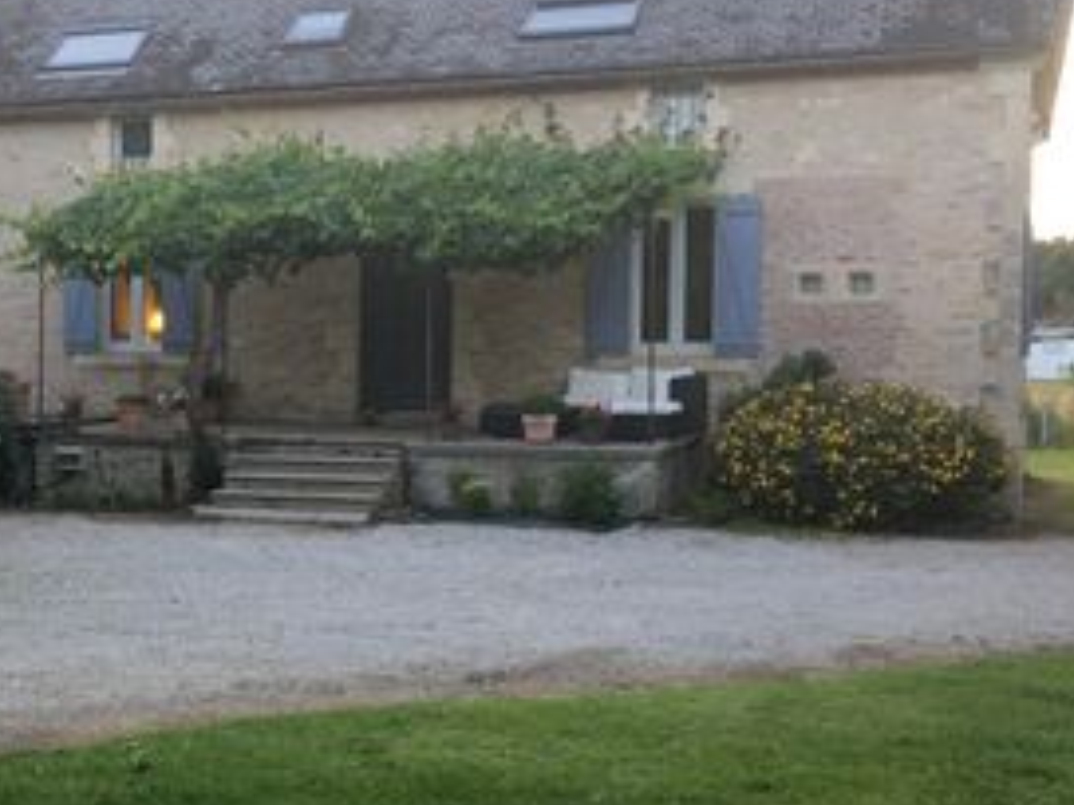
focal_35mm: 64
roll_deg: -0.1
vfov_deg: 22.9
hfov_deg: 28.5
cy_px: 450
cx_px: 16
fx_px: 1986
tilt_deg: -0.6
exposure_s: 1/33
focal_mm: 4.15
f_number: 2.2
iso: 40
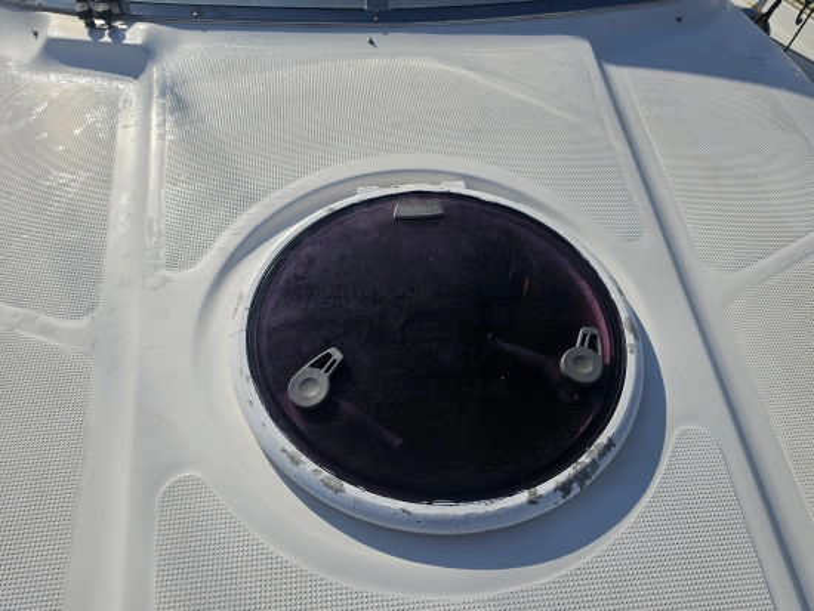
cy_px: 306
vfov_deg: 58.9
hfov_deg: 73.9
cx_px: 407
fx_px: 541
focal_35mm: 23
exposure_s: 1/1606
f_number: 1.7
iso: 10
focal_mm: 6.3
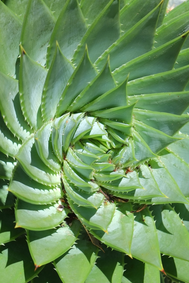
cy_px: 142
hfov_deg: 16.5
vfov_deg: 24.5
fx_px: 653
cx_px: 94
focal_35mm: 83
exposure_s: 1/250
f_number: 5.6
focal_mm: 55
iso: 200
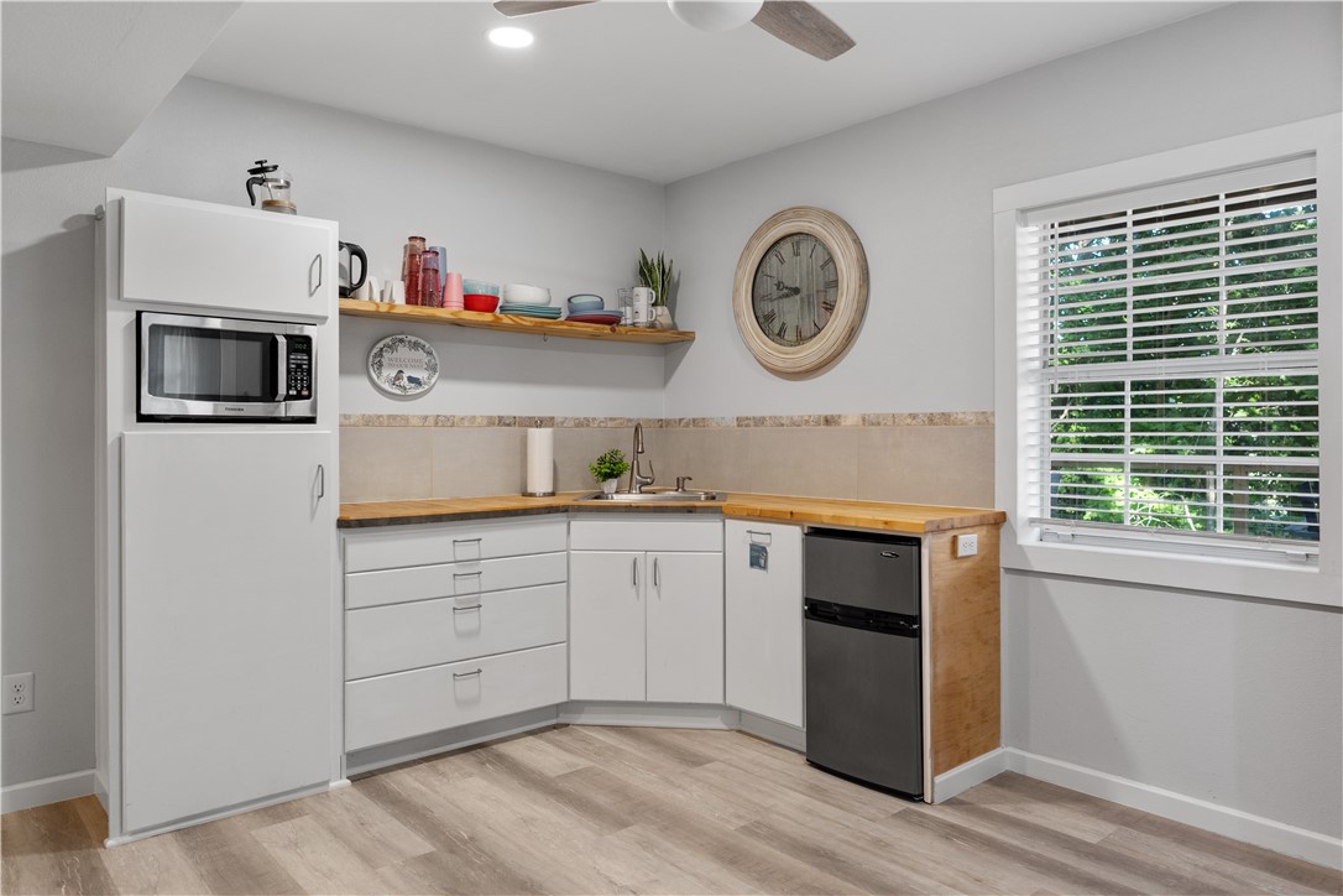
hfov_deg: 73.7
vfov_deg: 53.1
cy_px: 448
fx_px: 895
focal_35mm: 24
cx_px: 672
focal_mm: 24
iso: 640
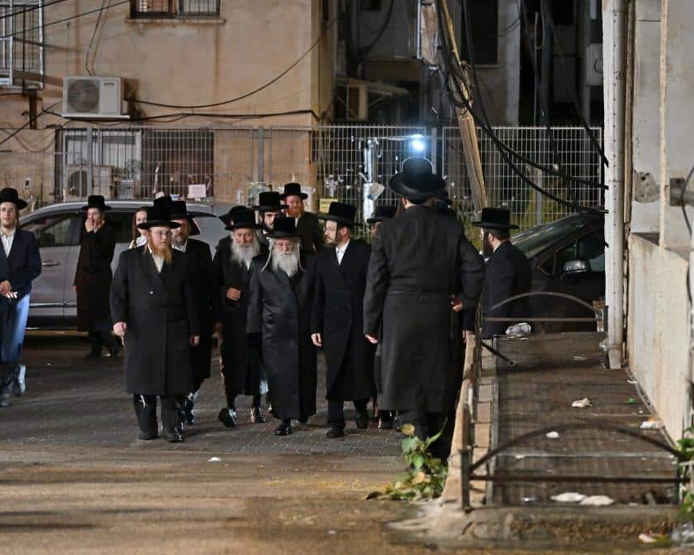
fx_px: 2136
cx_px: 318
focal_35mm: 104
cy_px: 277
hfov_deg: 18.5
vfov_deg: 14.8
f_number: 4
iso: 2000
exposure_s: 1/160
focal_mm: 92
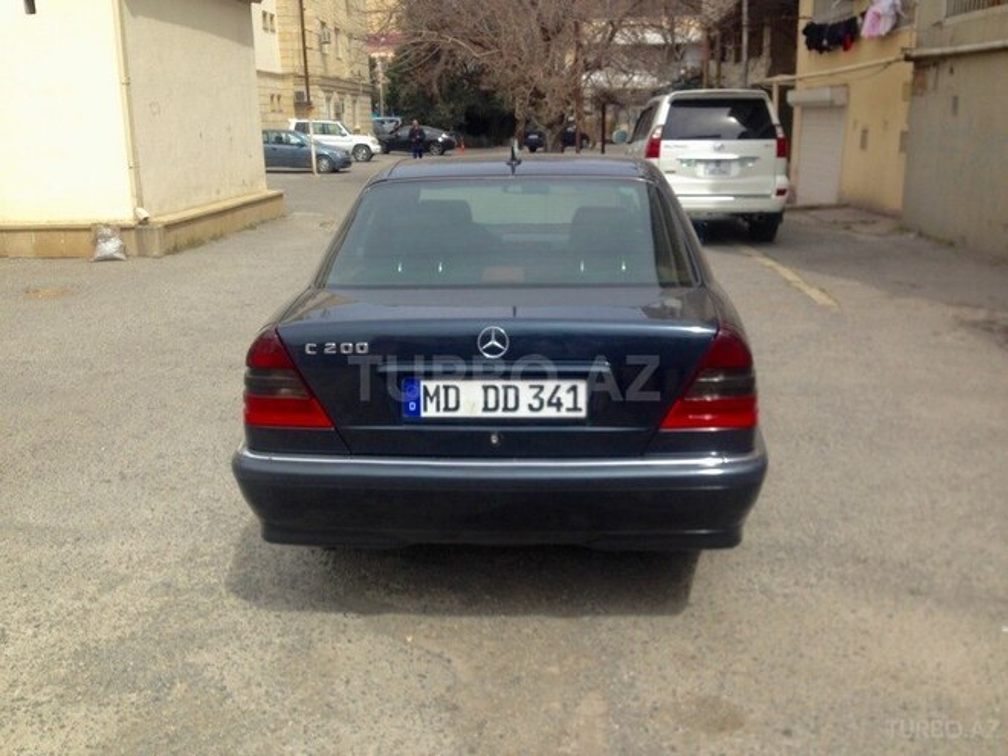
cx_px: 504
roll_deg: +1.0
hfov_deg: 55.4
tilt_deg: -13.0
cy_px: 378
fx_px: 961
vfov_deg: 42.9
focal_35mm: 33
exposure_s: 1/797
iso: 50
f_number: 2.4
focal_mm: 4.12
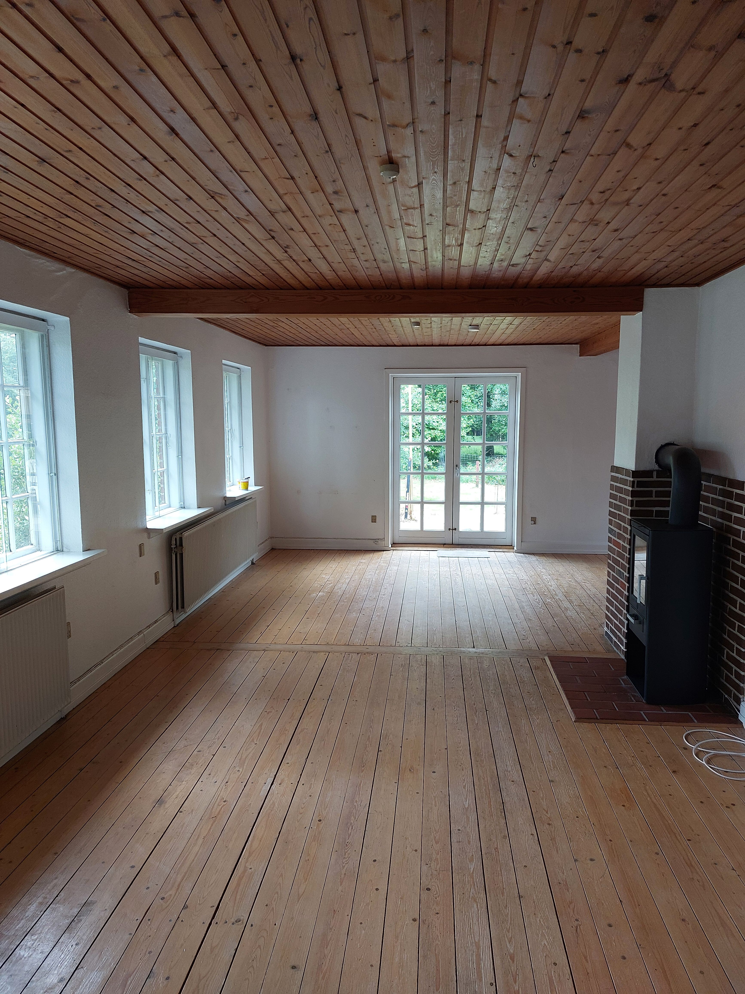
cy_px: 497
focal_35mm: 25
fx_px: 717
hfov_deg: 54.9
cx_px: 372
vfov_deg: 69.4
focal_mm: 5.23
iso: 125
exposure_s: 1/60
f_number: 1.8
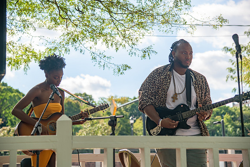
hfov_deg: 26.0
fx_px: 542
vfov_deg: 17.5
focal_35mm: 78
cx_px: 125
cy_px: 84
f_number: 4
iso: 64
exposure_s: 1/200
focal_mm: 78
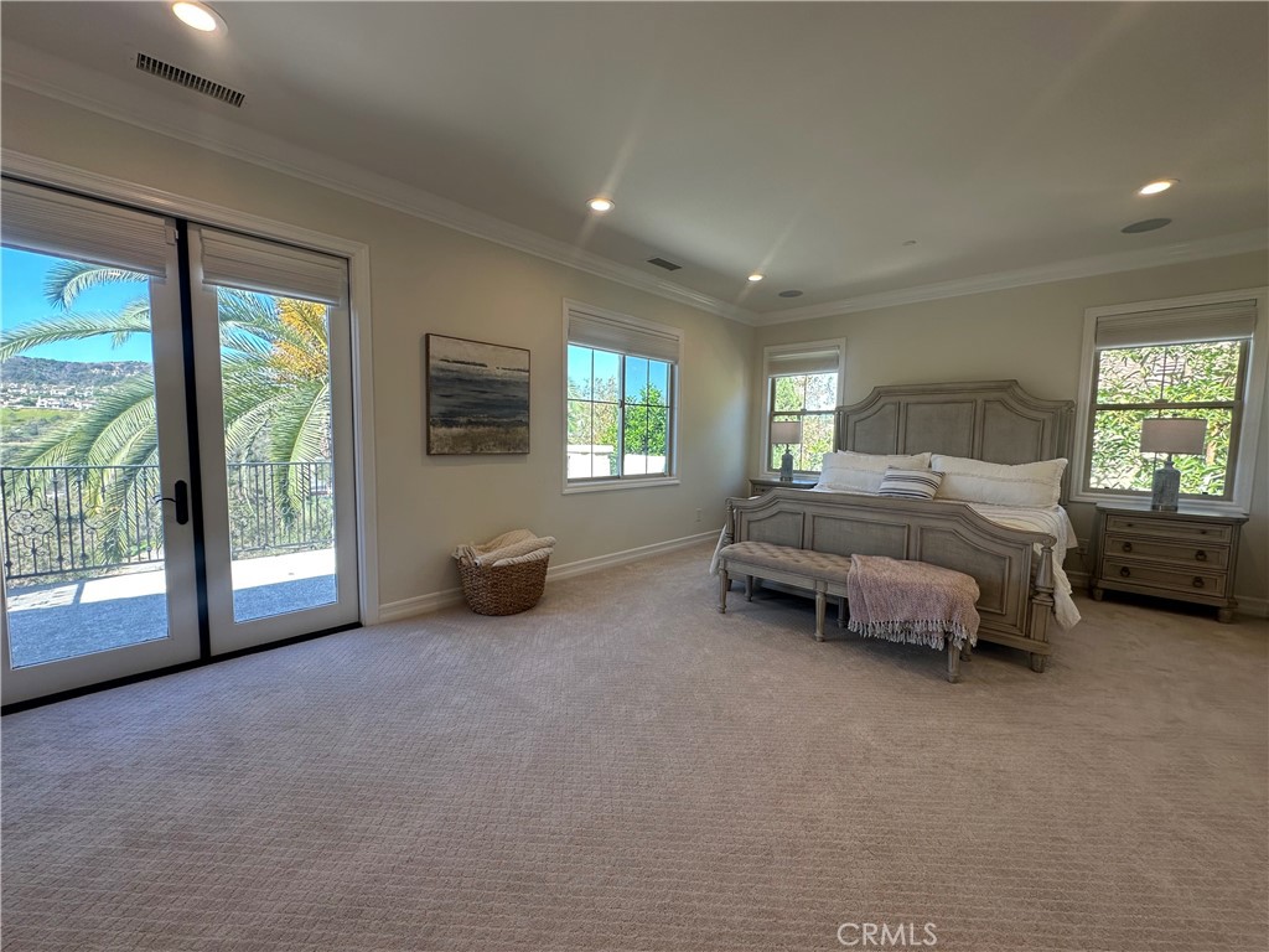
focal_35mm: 14
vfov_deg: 85.7
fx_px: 513
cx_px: 634
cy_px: 476
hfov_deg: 102.1
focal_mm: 2.22
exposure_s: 1/120
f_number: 2.2
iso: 64
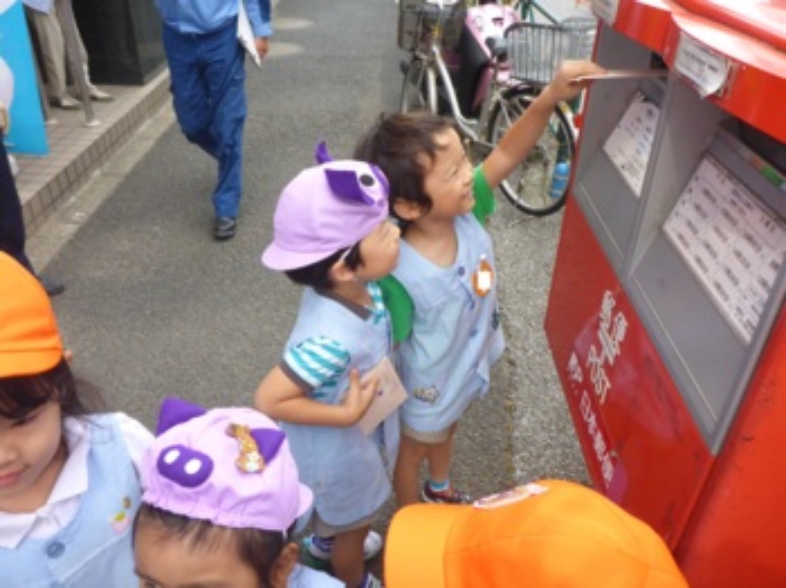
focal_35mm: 28
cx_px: 393
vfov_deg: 49.7
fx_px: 635
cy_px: 294
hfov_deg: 63.5
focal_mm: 4.9
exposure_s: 1/500
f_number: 3.3
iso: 250
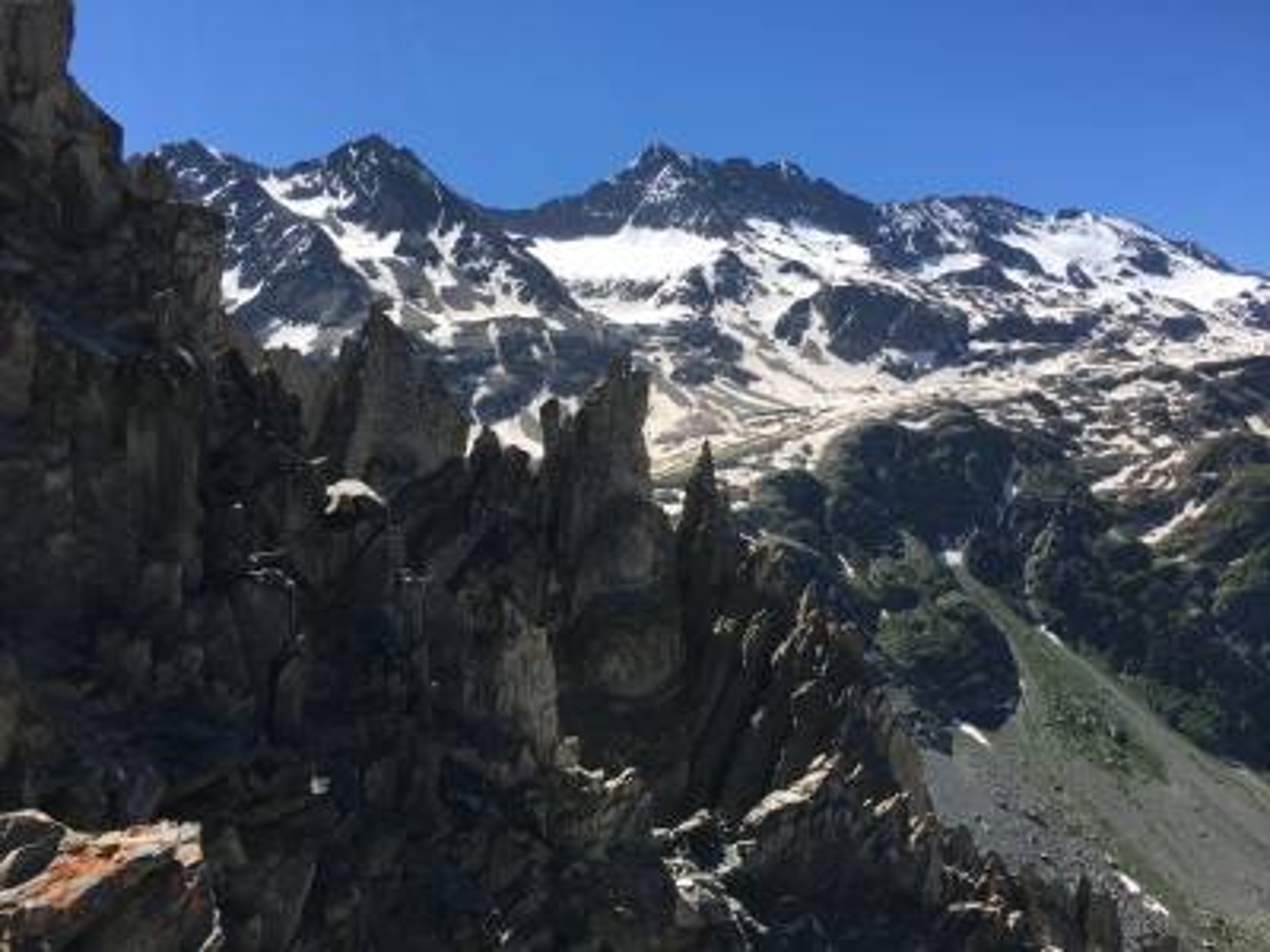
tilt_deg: -1.4
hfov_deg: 61.7
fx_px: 1064
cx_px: 635
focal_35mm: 29
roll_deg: +2.0
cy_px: 476
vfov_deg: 48.2
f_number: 2.2
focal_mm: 4.15
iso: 25
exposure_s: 1/1832
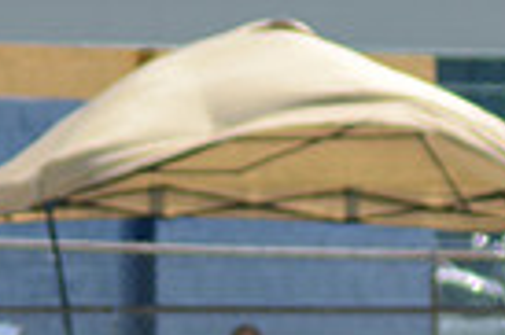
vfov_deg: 0.8
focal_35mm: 1711
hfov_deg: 1.2
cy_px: 696
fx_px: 23973
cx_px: 804
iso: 200
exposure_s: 1/640
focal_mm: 270
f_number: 5.6
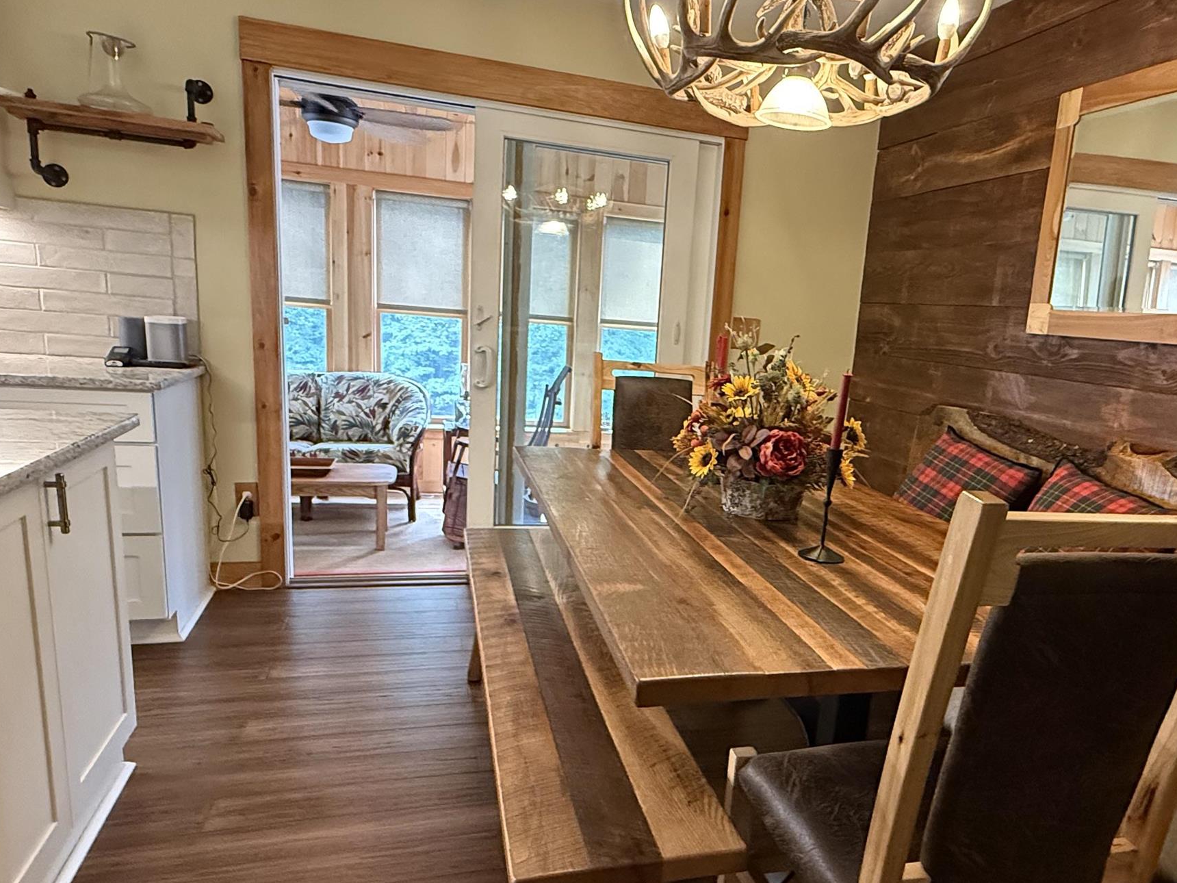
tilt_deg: -12.4
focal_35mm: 25
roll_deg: -4.9
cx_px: 713
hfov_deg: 68.6
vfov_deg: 54.7
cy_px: 502
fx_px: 850
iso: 800
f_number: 2.2
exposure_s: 1/60
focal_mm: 2.22
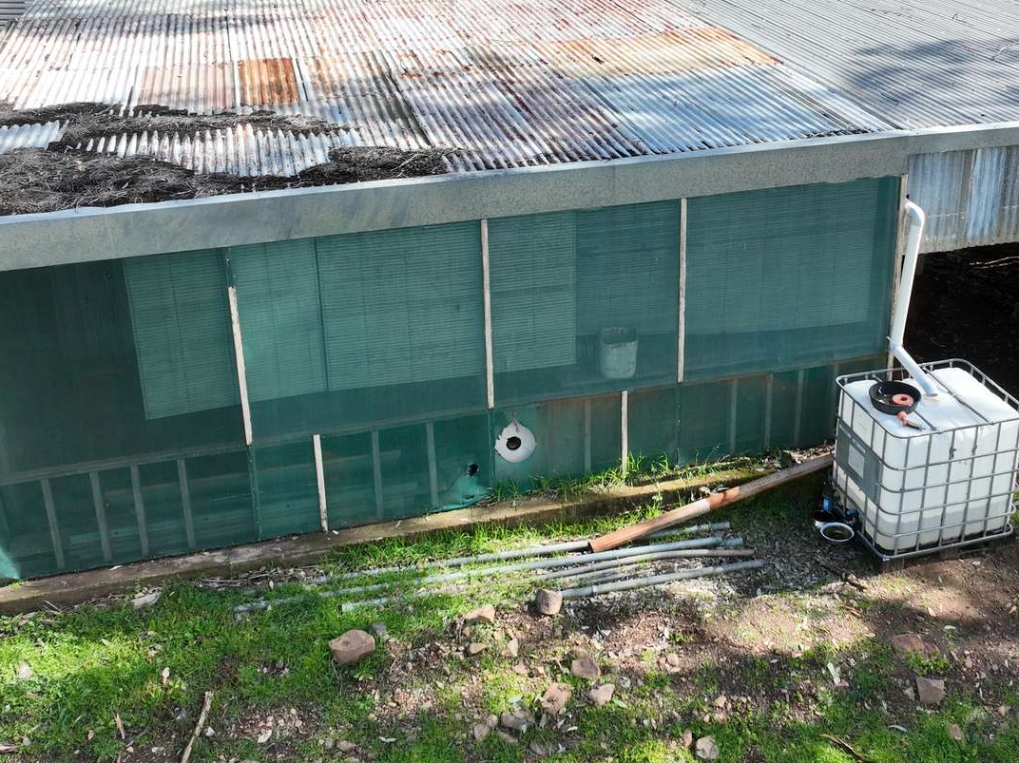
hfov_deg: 43.4
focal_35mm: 43
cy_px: 235
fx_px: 1265
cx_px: 658
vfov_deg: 33.2
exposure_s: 1/800
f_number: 2.8
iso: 200
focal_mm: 12.29
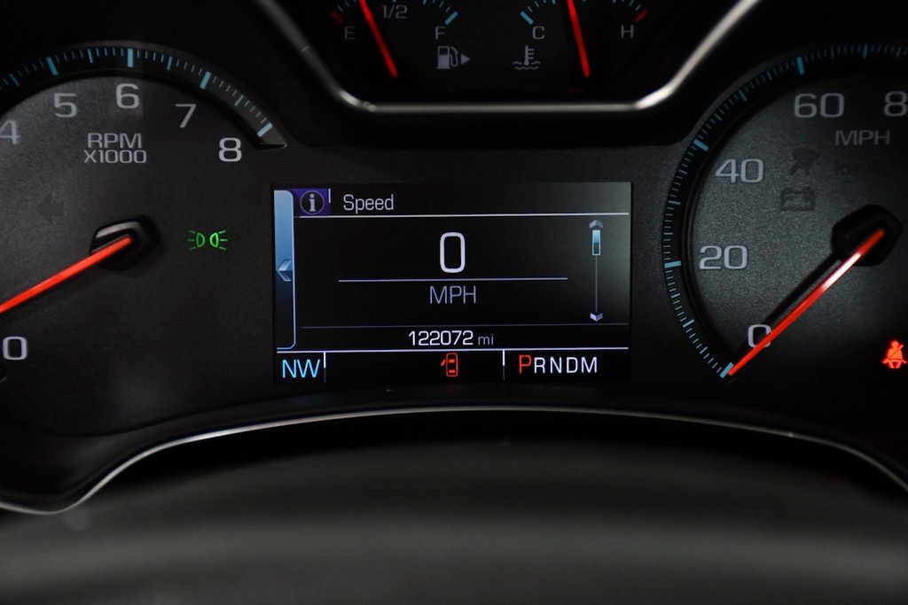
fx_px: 2270
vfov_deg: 15.2
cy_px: 302
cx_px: 454
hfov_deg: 22.6
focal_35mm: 90
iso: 2500
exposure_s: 1/250
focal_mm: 60
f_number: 5
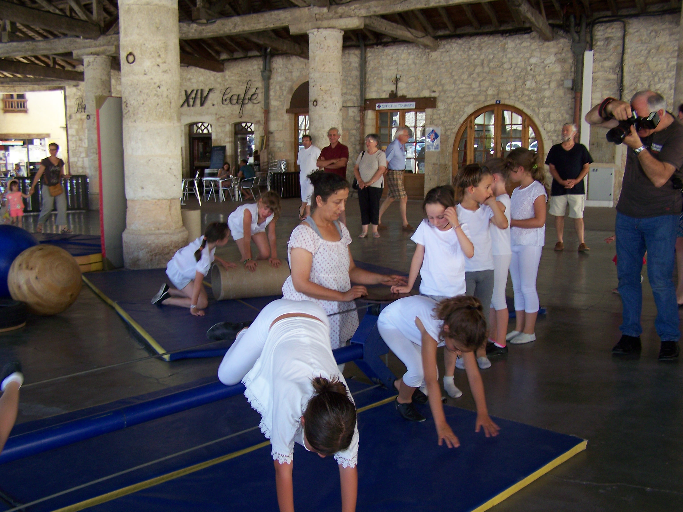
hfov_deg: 49.0
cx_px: 342
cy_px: 256
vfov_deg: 37.7
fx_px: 750
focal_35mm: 38
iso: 80
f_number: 2.8
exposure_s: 1/60
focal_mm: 6.3
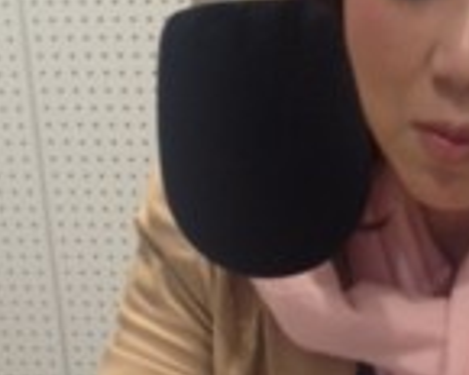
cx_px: 437
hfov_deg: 17.8
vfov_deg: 14.0
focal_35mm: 106
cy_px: 488
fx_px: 1471
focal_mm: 4.28
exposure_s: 1/20
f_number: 2.4
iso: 80
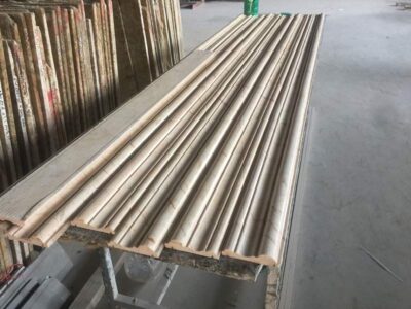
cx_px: 206
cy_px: 154
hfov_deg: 61.7
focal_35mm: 29
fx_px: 344
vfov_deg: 48.2
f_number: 2.2
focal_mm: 4.15
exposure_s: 1/17
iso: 50
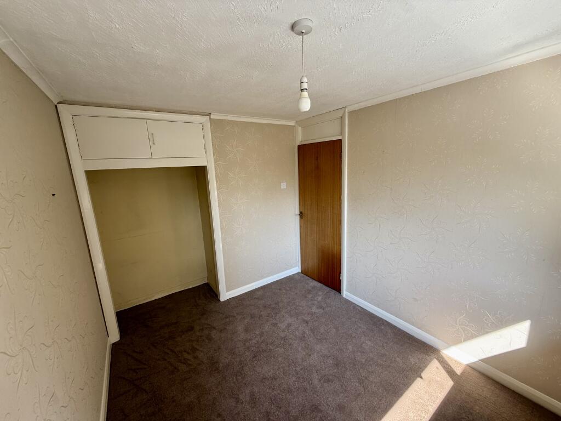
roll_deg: +3.0
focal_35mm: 14
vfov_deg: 85.7
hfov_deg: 102.1
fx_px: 227
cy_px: 210
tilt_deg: -10.0
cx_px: 280
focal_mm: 2.22
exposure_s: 1/99
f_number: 2.2
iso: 64
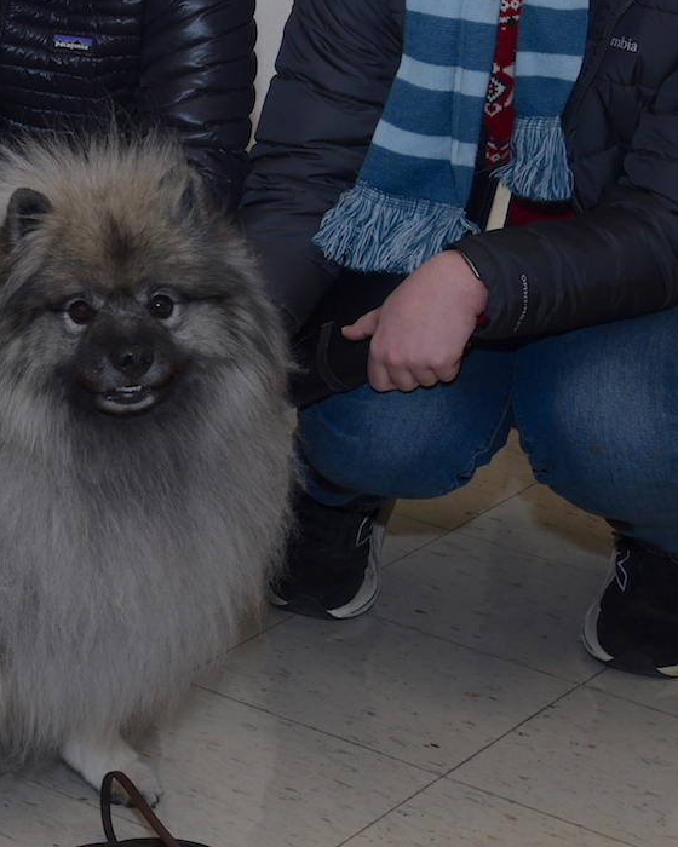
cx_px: -262
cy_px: 263
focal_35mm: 118
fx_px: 2960
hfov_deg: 12.6
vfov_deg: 16.2
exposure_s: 1/160
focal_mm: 40
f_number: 8
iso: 500
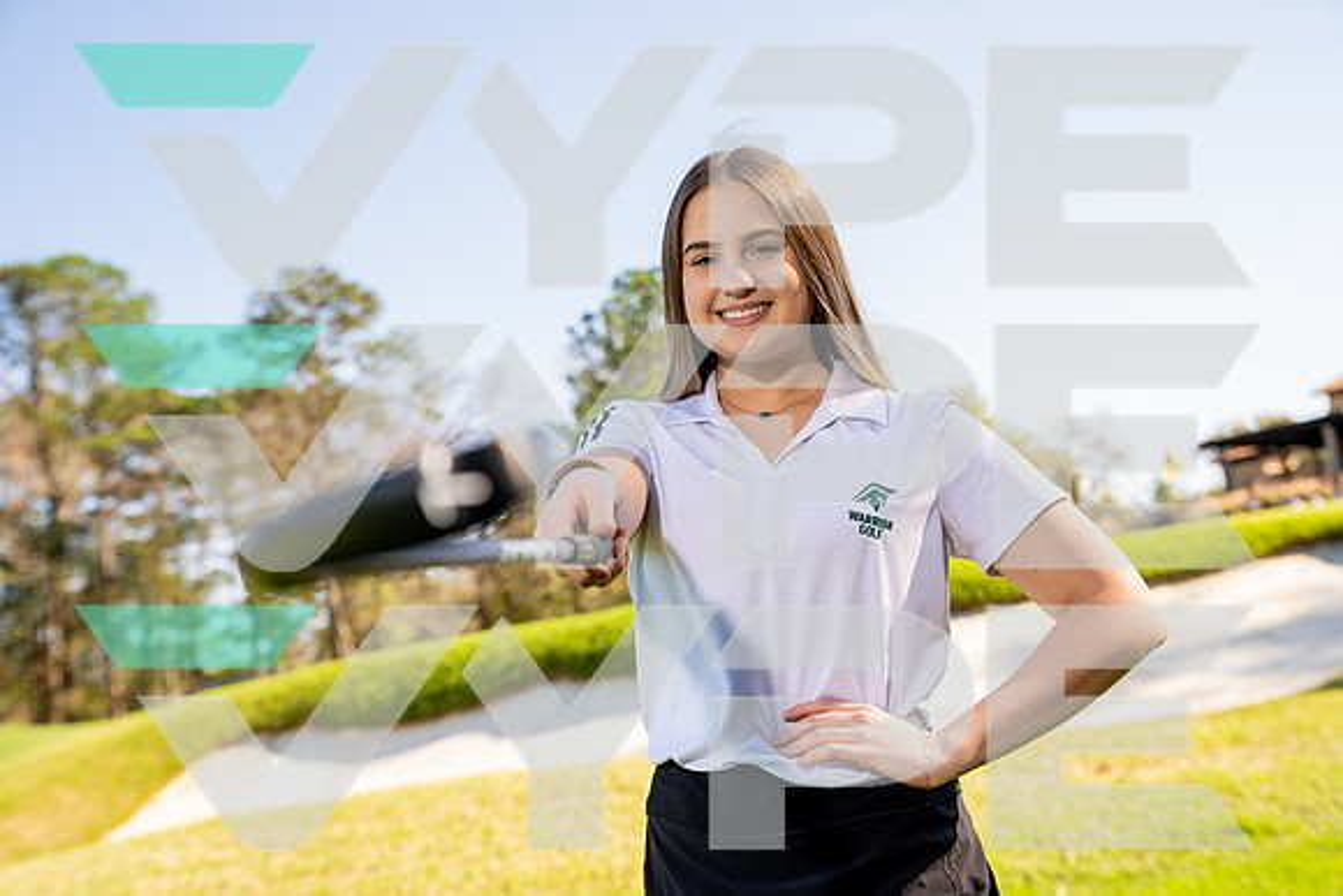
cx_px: 672
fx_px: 1791
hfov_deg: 41.1
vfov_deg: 28.1
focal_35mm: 48
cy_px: 448
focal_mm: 48
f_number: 4.5
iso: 100
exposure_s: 1/250
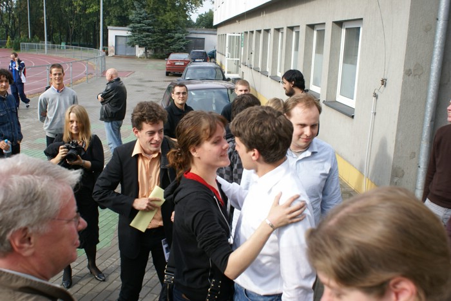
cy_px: 150
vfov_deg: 36.9
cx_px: 226
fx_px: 451
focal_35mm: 36
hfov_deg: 53.1
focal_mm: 24
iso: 100
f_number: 5.6
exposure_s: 1/200
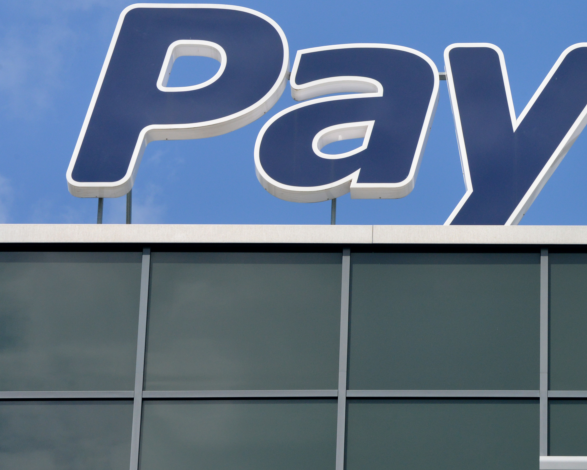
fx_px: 4673
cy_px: 155
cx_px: 551
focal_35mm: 269
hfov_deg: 7.2
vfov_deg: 5.8
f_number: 14
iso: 500
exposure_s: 1/800
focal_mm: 135
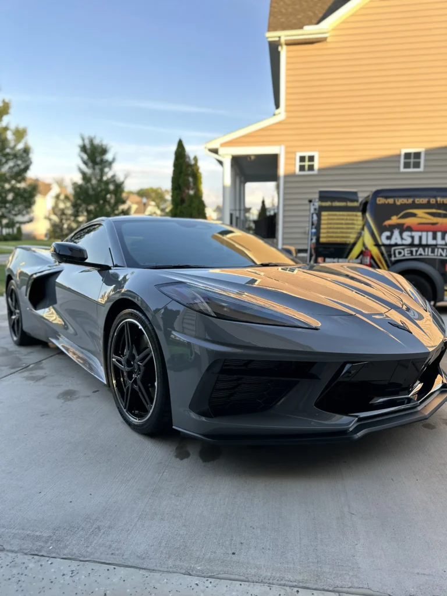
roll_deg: -0.1
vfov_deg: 71.6
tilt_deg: -7.3
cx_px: 224
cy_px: 298
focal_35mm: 24
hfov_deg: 56.8
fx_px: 413
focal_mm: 6.86
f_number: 1.78
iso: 80
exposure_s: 1/208
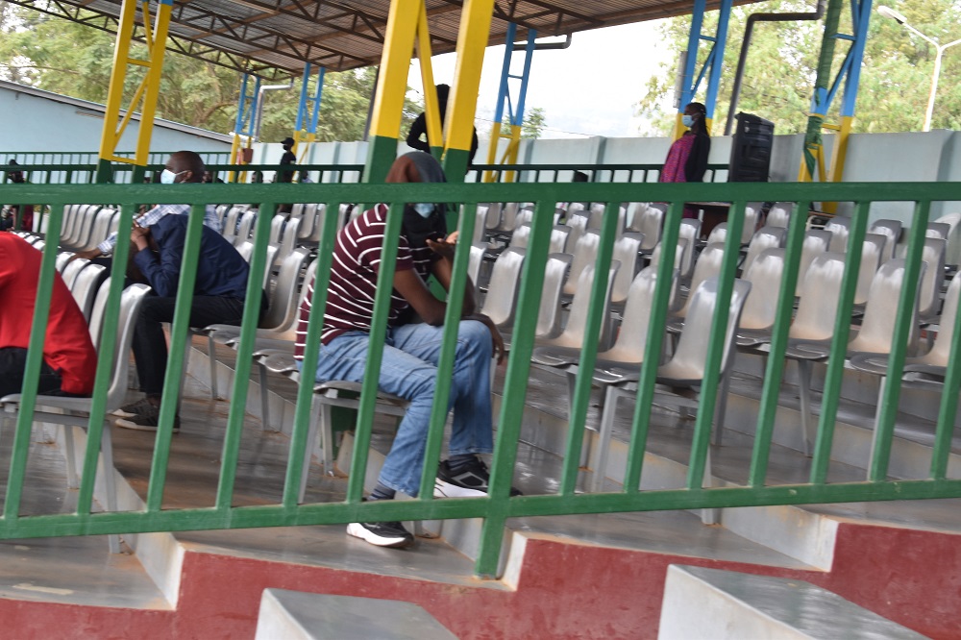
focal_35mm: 82
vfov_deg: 16.5
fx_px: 2201
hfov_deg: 24.6
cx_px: 480
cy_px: 320
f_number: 6.7
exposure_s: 1/180
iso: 400
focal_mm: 55
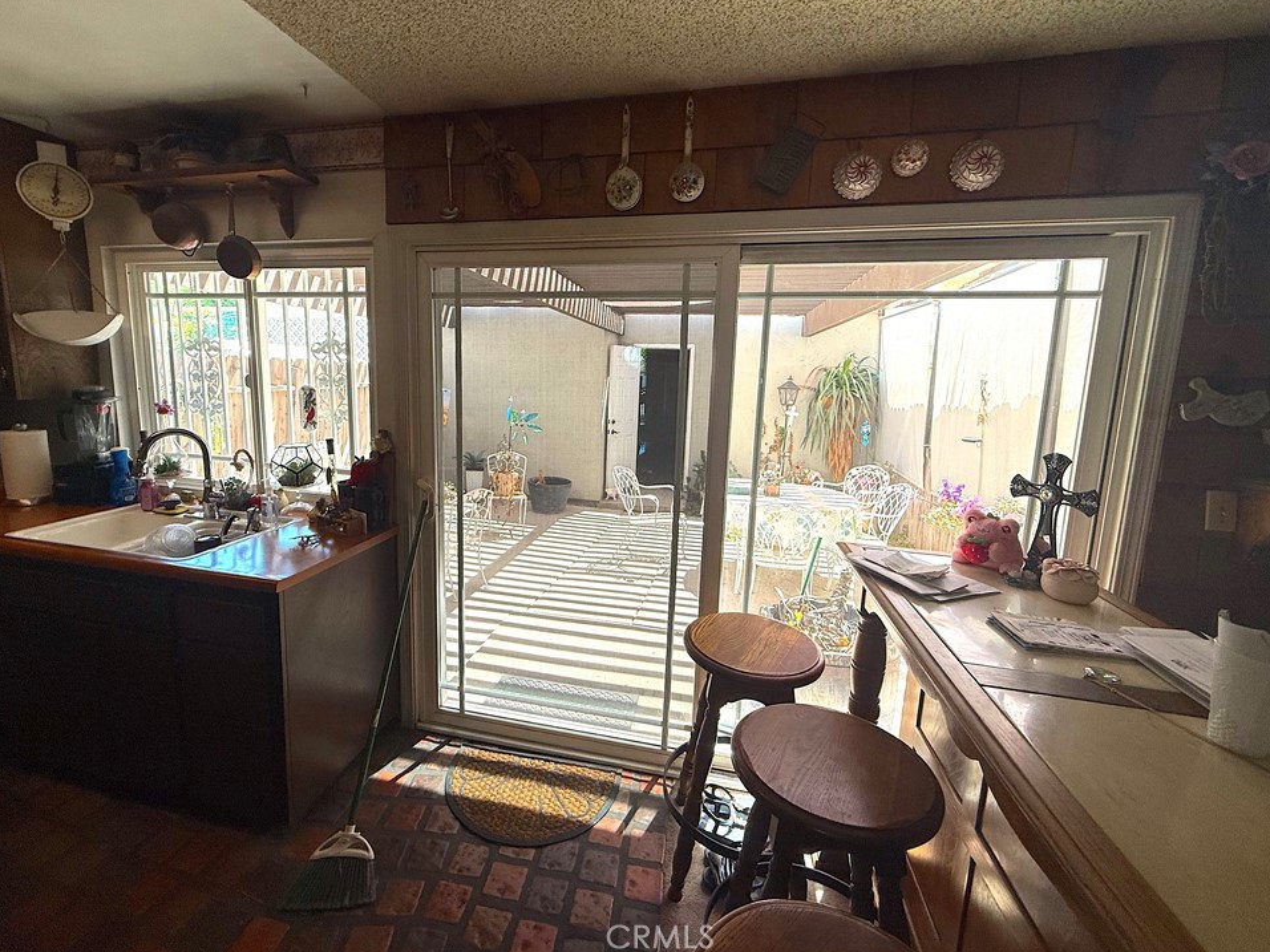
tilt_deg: -6.0
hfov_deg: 98.0
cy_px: 446
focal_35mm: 15
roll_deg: -0.9
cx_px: 592
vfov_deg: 81.7
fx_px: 550
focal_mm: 2.22
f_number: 2.2
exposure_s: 1/120
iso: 100
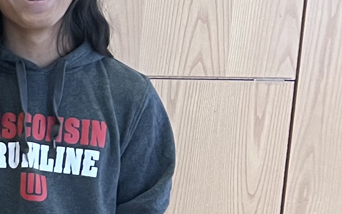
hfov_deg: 12.7
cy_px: 184
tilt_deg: -8.1
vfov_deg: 9.9
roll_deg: -0.6
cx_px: -442
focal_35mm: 132
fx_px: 1230
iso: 400
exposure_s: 1/60
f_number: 1.5
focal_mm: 5.7
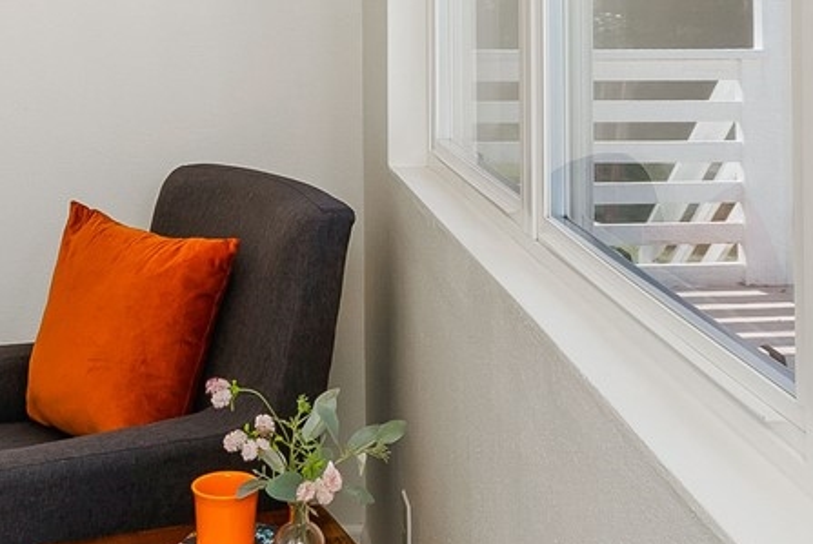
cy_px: -35
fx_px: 1198
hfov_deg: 37.5
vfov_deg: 24.1
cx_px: 391
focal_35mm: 53
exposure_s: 1/200
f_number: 9
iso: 250
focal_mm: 14
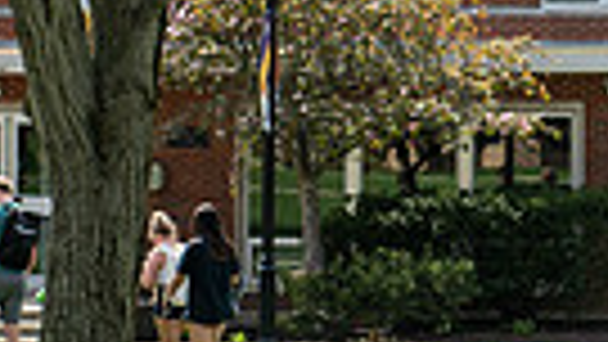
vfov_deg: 4.3
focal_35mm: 280
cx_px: 667
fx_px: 4515
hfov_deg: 7.7
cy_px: 25
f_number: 3.5
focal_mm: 62
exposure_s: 1/640
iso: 100
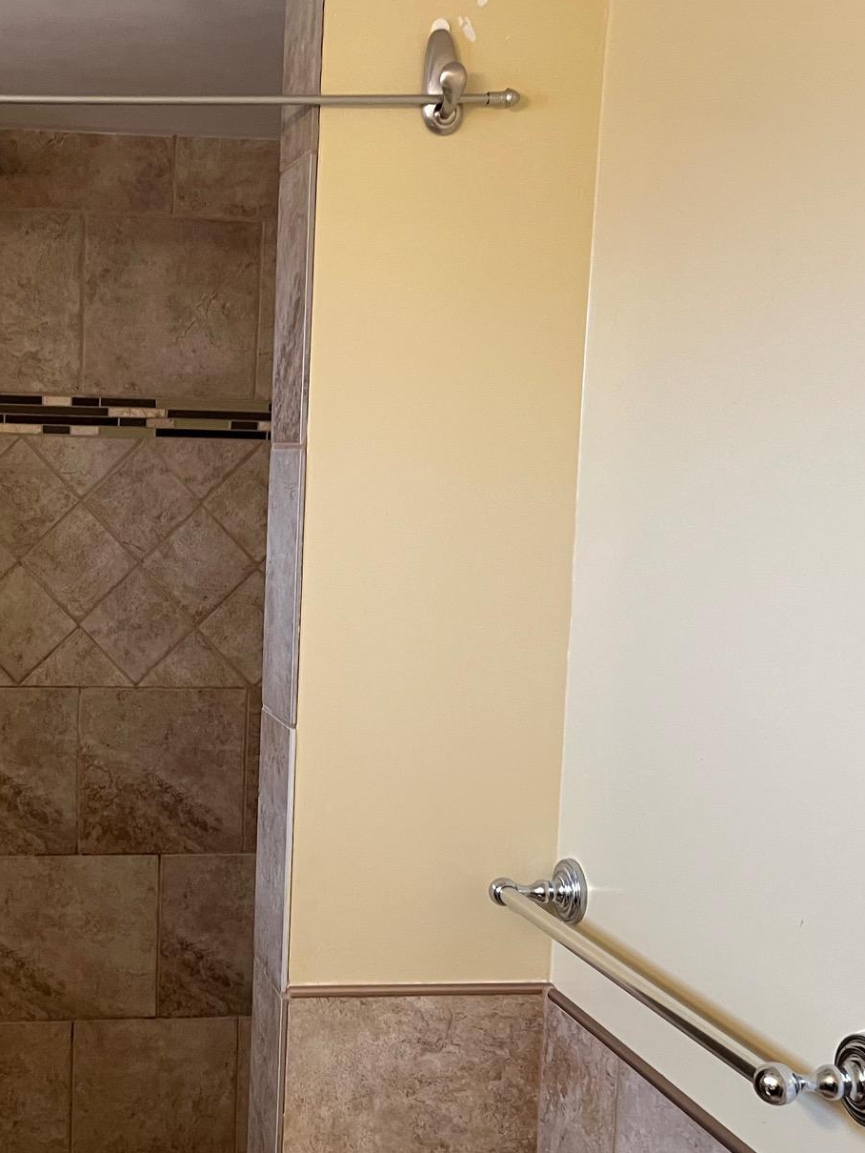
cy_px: 652
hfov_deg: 31.1
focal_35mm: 44
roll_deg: -1.2
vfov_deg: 42.8
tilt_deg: -6.4
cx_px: 55
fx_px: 1465
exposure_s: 1/60
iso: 250
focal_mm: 5.1
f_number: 1.6
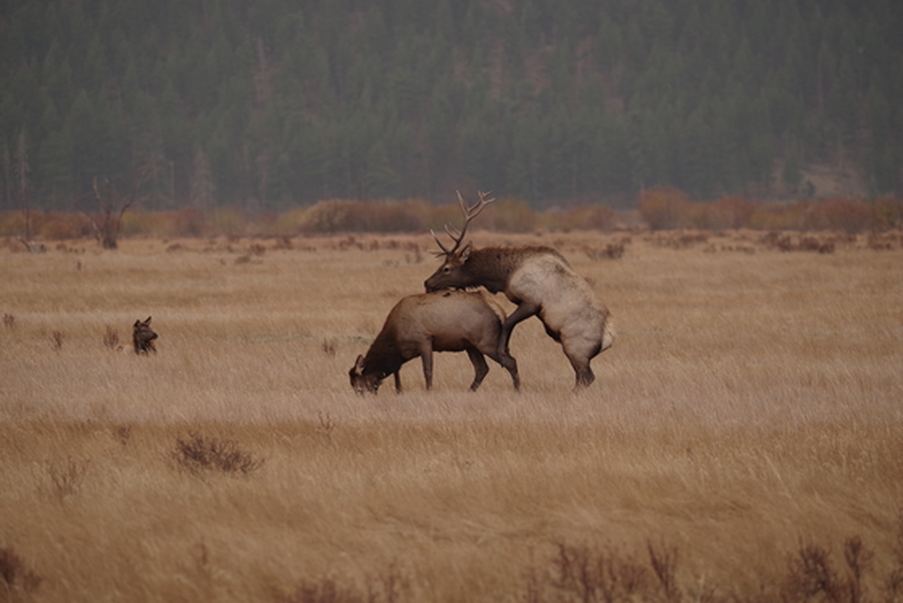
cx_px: 452
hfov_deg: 10.3
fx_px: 5019
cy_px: 302
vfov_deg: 6.9
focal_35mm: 200
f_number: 3.5
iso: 800
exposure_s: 1/125
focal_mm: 200
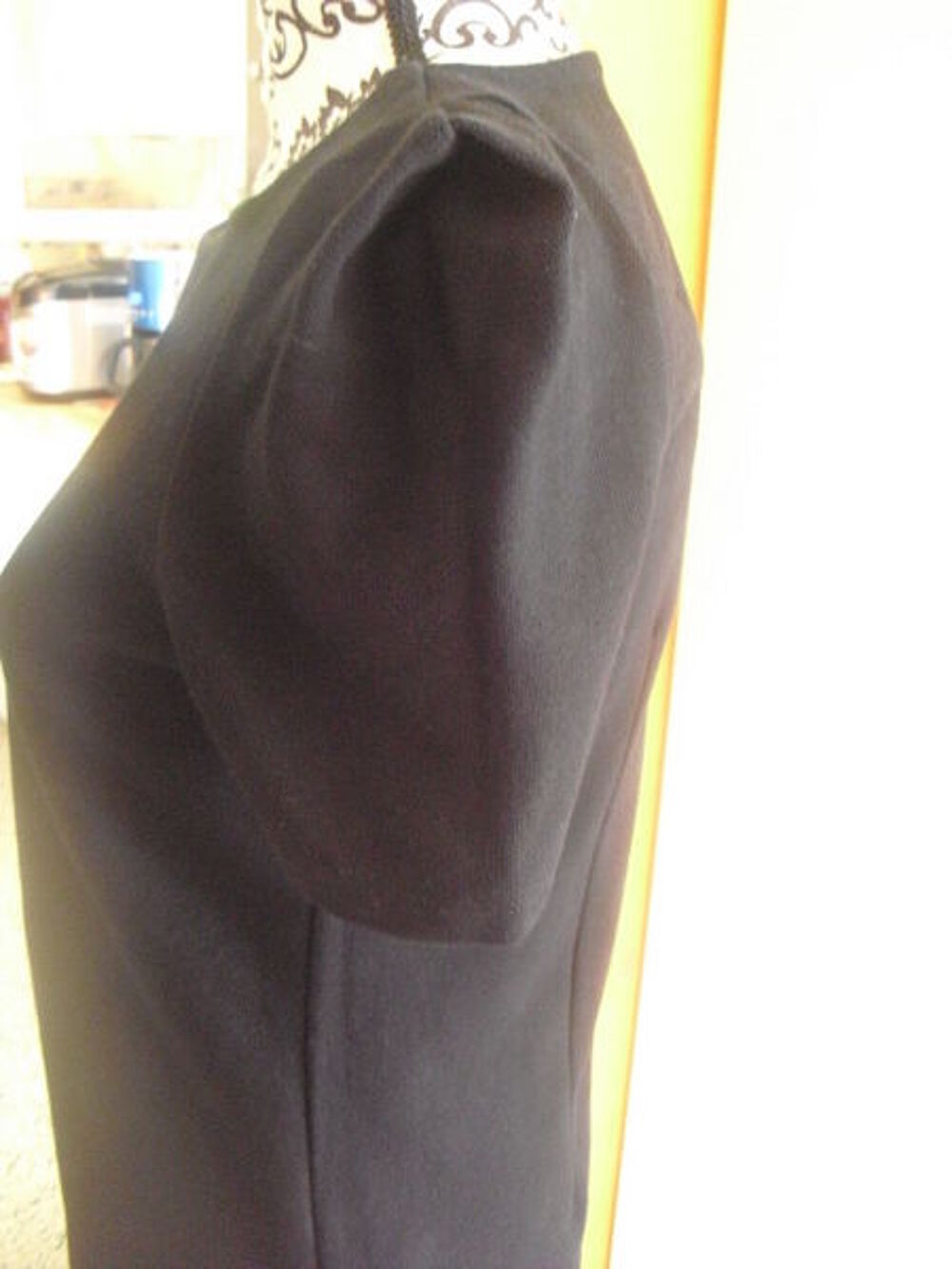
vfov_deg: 51.4
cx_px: 476
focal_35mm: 36
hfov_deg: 39.7
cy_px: 634
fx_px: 1320
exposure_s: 1/15
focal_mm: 6.3
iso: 800
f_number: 3.1
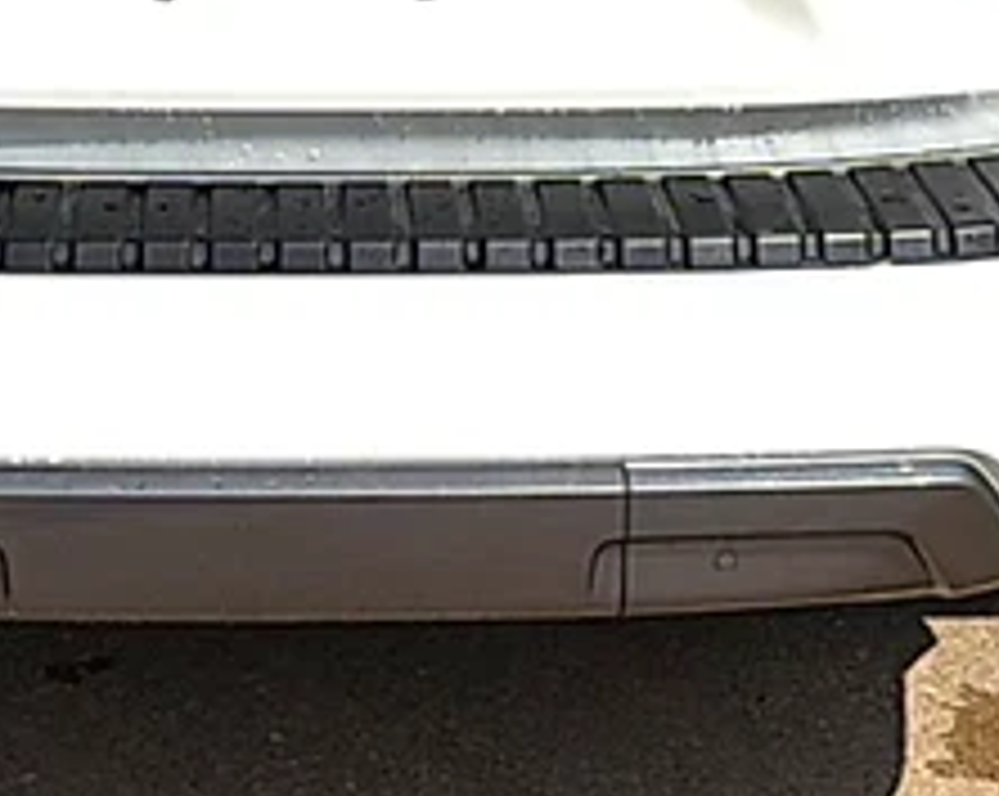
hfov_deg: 24.6
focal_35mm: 77
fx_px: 2274
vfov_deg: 18.5
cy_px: -227
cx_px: 297
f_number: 1.78
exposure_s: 1/14286
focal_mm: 6.76
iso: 80
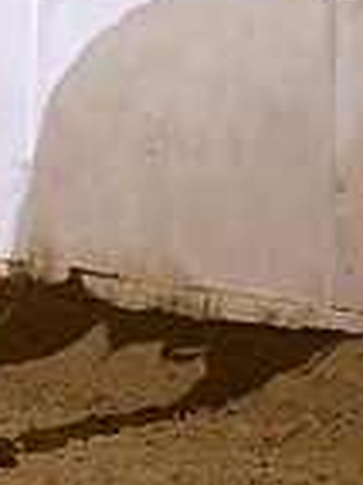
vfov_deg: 2.5
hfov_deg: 1.9
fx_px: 10908
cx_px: -580
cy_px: -100
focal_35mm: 779
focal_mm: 200
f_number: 4.5
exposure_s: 1/200
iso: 2500
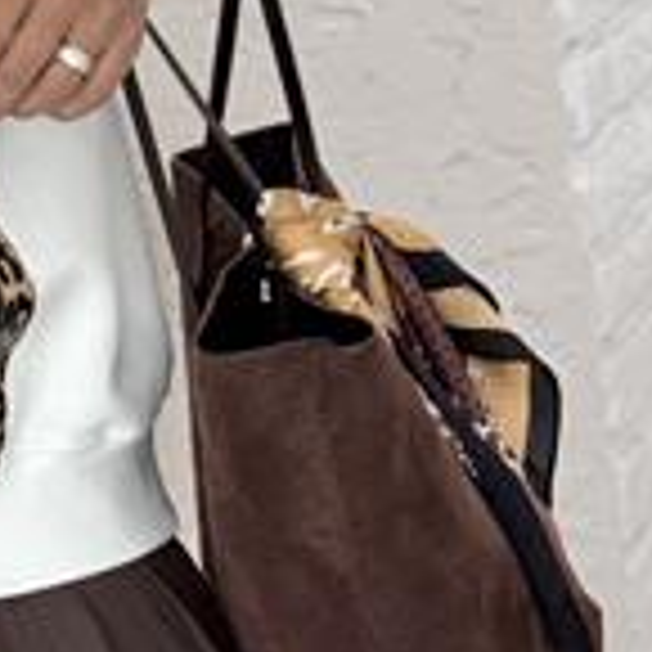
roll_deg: +6.5
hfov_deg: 11.3
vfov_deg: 11.3
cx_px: -117
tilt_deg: -6.4
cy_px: -108
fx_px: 3239
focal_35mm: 152
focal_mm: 6.76
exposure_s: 1/255
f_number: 1.78
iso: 64
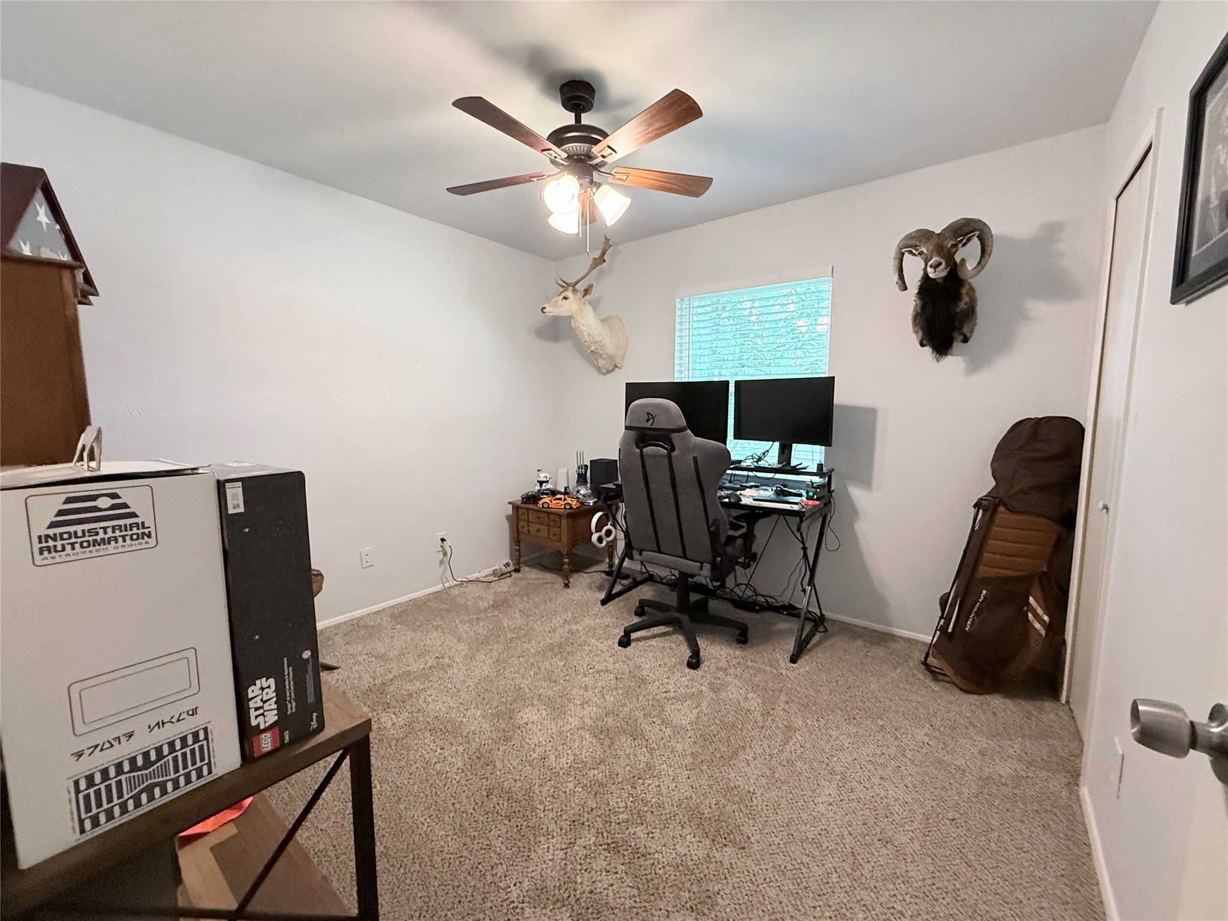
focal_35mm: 14
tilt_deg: -4.9
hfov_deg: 102.1
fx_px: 497
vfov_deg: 85.7
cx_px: 614
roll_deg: +0.4
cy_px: 460
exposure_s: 1/60
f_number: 2.2
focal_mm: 2.22
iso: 500
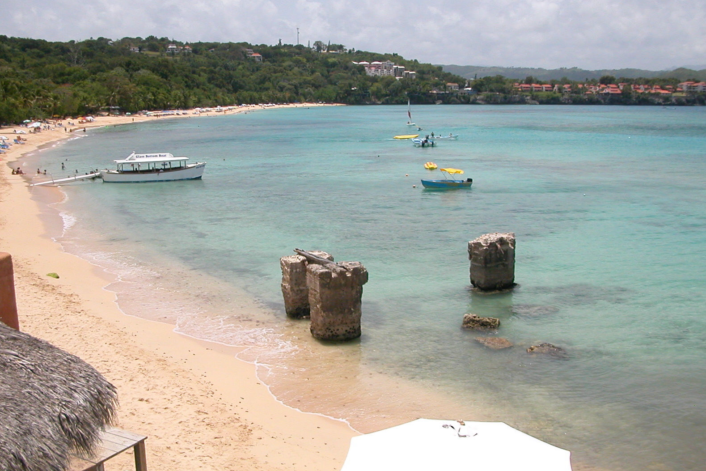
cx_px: 357
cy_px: 236
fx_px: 765
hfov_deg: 49.5
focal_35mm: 39
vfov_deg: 34.2
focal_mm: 5.6
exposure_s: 1/2278
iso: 100
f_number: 2.7
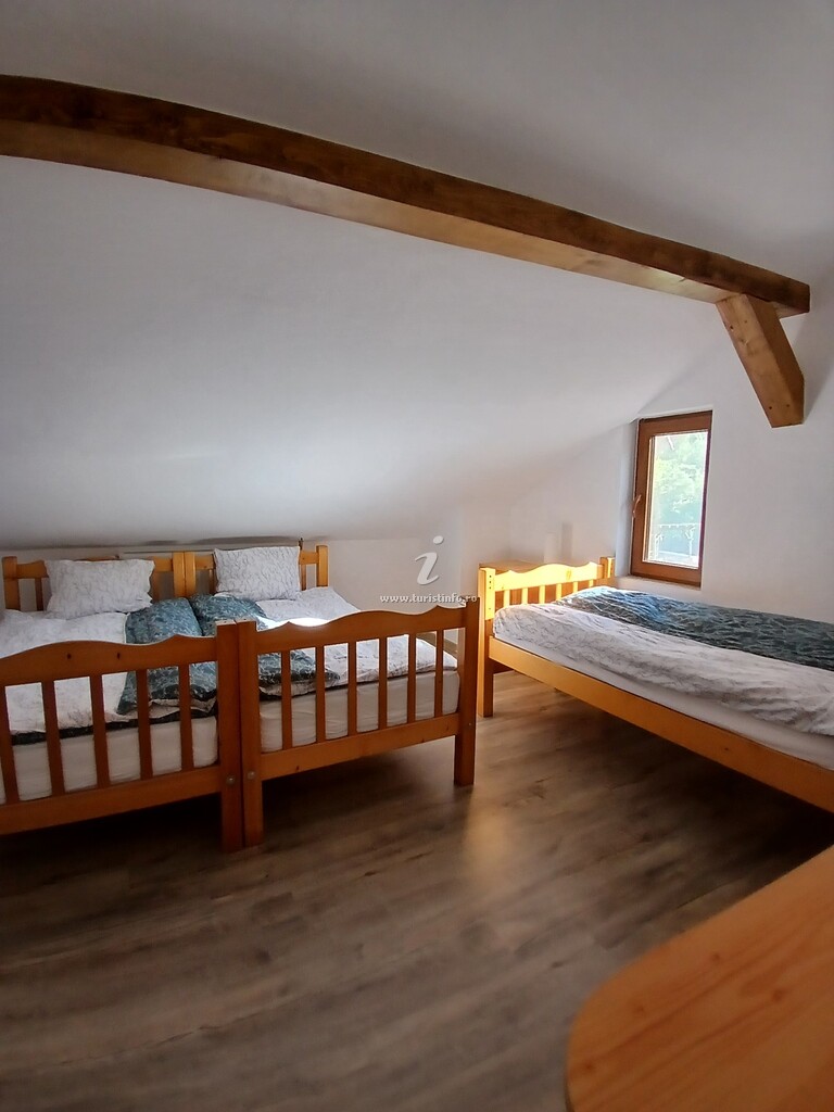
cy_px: 556
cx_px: 417
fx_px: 546
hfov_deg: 74.7
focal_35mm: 17
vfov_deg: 91.0
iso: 80
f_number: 2.2
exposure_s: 1/40
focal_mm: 1.4
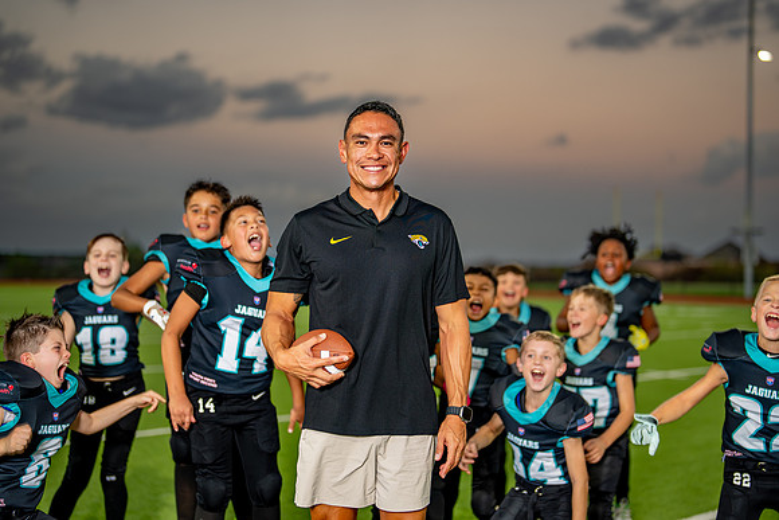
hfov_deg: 36.6
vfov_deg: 24.9
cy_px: 241
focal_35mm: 54
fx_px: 1177
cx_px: 399
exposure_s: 1/400
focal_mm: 50
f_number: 1.2
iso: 160
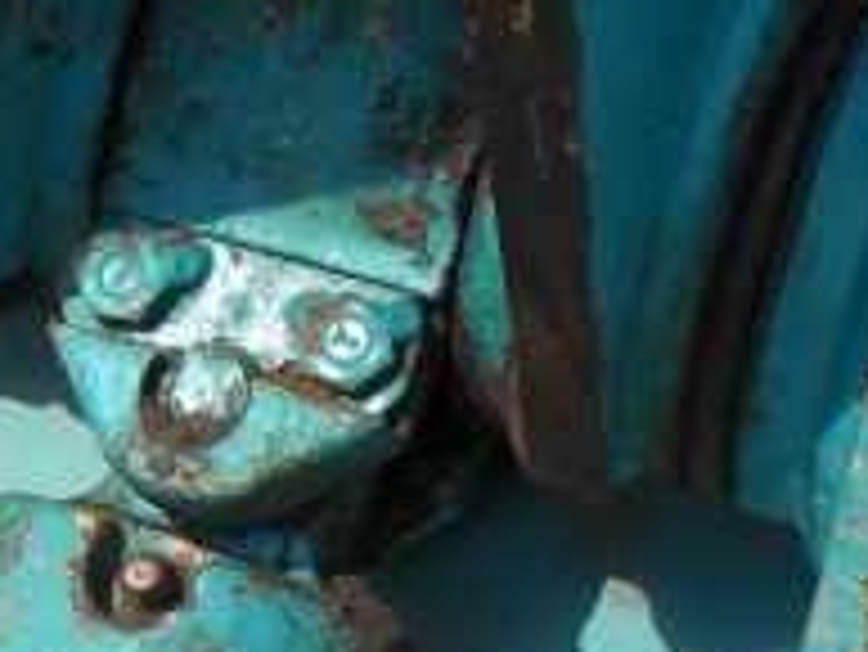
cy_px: 935
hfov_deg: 15.2
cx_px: -112
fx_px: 3161
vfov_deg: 11.4
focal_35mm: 126
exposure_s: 1/320
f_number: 5.6
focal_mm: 6.3
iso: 64
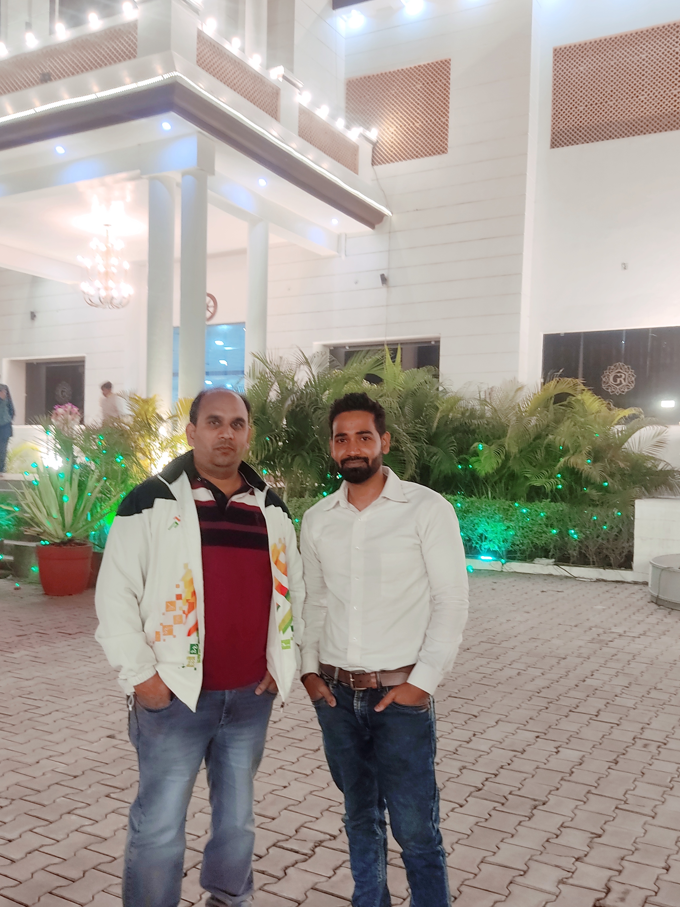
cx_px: 296
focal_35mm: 34
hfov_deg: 41.7
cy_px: 503
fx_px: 891
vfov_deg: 53.8
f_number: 1.79
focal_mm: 4.74
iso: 311
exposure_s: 1/33
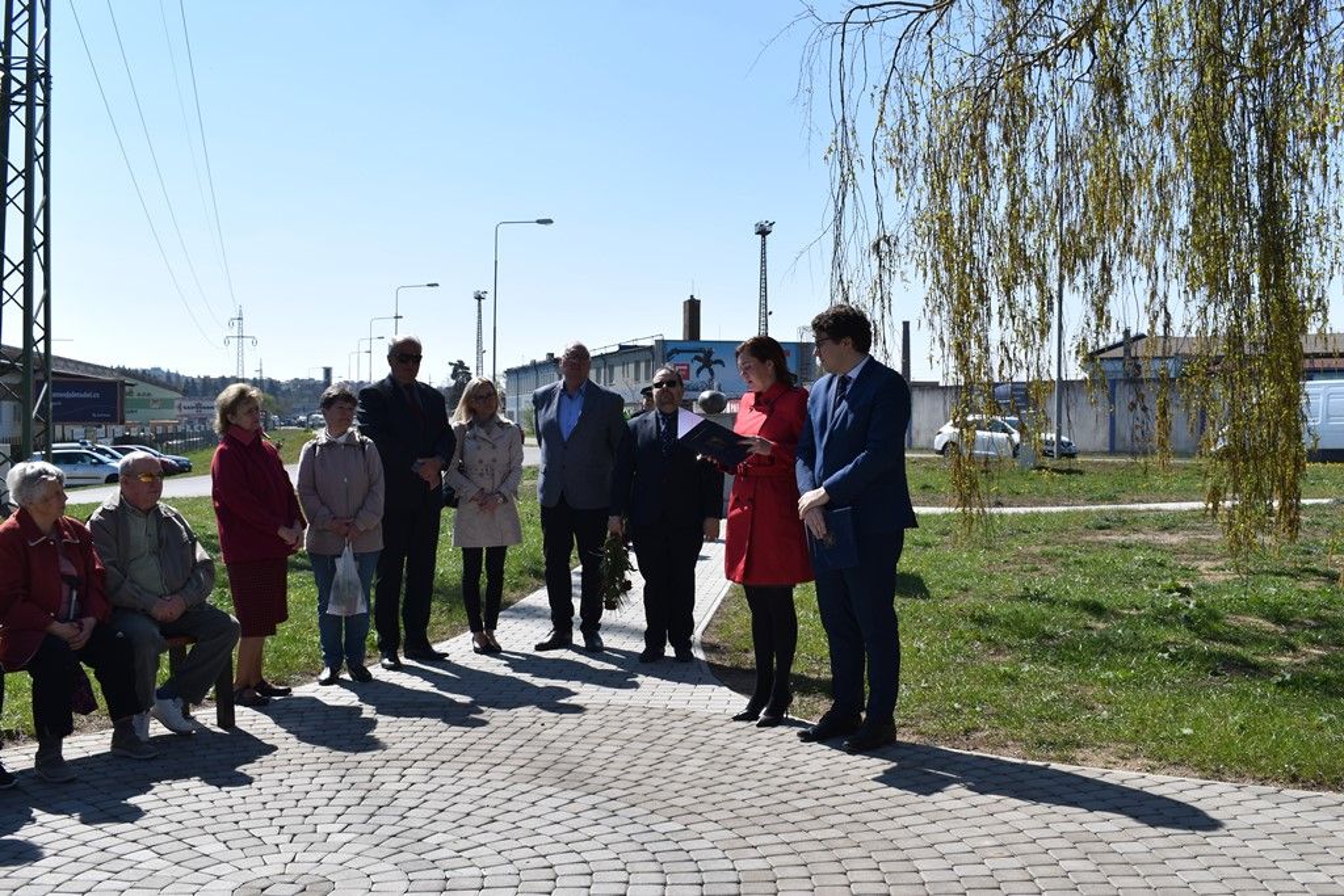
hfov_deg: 53.1
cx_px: 672
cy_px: 448
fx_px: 1344
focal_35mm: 36
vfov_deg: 36.9
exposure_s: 1/320
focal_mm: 24
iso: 100
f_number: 9
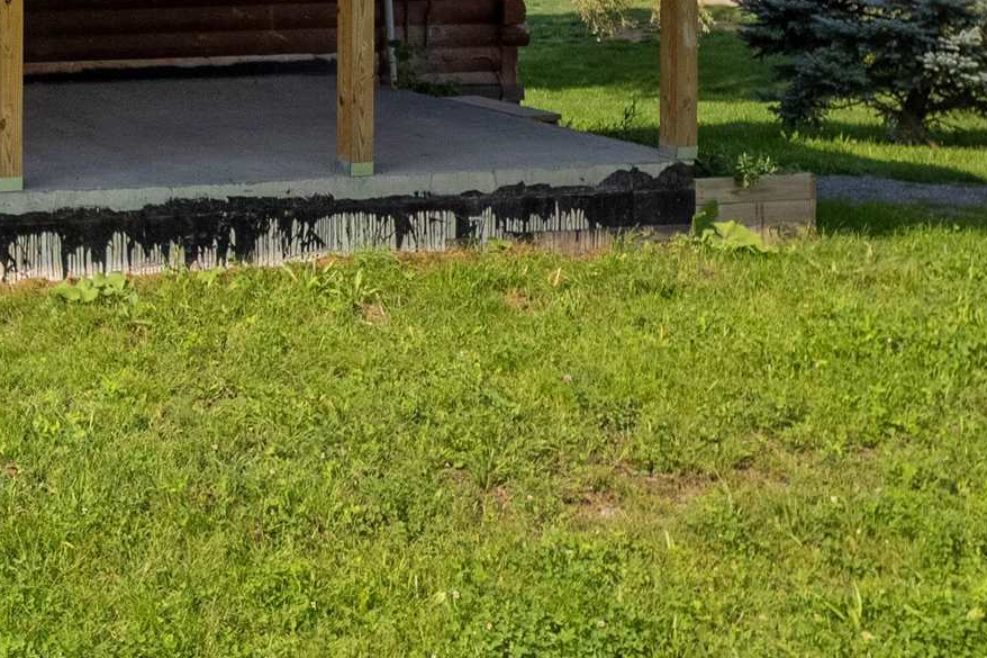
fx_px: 2111
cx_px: -401
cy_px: -207
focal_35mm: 77
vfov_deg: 16.7
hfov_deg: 22.6
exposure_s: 1/320
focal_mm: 8.38
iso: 100
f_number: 2.8
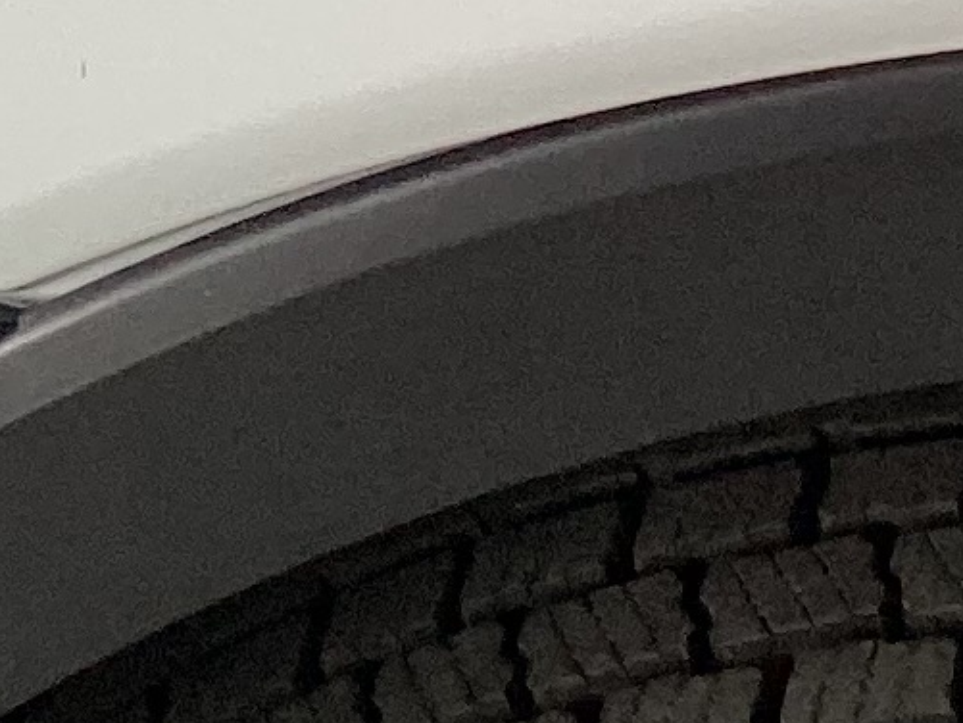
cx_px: -1148
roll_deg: +2.4
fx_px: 5621
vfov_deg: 7.3
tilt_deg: -32.1
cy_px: -65
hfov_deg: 9.0
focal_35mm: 202
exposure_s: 1/120
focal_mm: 3.3
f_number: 2.4
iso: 64
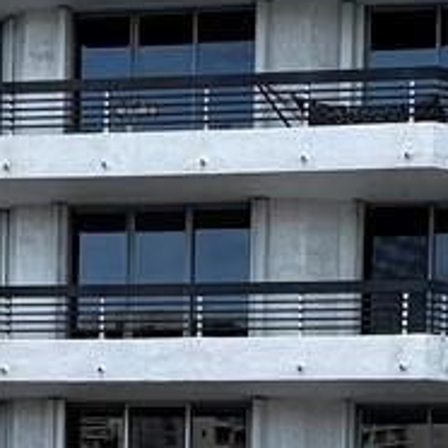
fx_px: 2665
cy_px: 679
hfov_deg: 9.6
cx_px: 414
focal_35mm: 182
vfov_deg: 9.3
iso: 80
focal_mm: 6.76
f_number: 1.78
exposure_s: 1/747
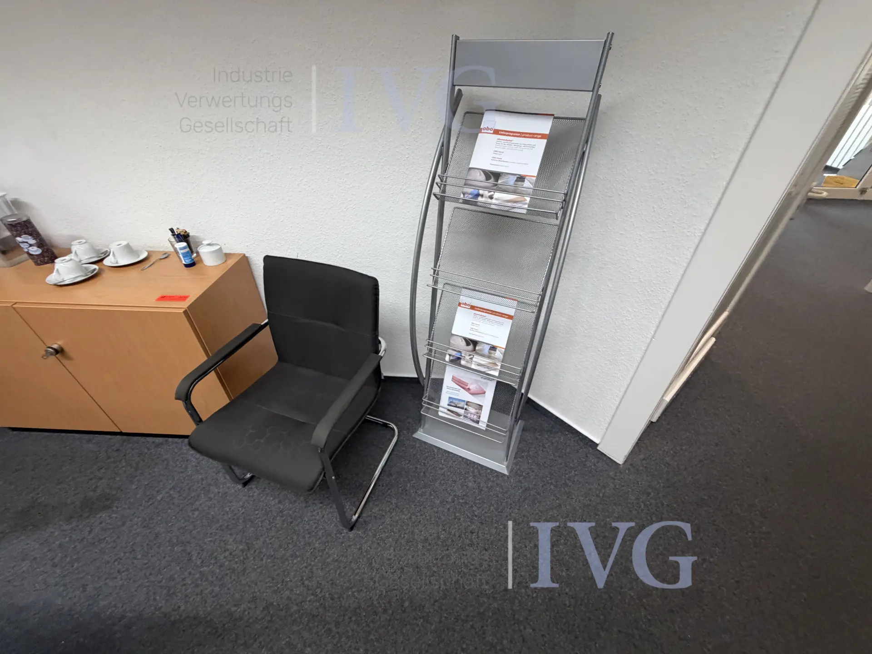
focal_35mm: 14
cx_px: 436
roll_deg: +1.5
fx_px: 353
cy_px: 327
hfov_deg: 102.1
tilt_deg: -35.7
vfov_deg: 85.7
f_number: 2.2
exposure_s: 1/100
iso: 250
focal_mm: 2.22
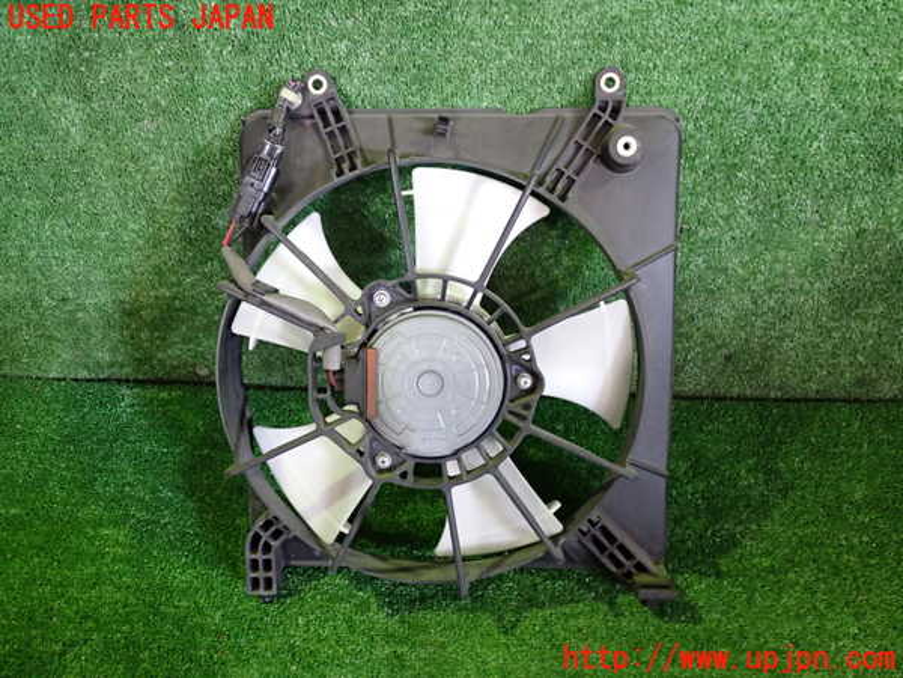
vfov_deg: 46.8
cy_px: 339
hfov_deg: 60.0
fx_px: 783
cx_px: 452
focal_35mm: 30
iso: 640
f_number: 2.3
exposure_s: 1/30
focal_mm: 5.4
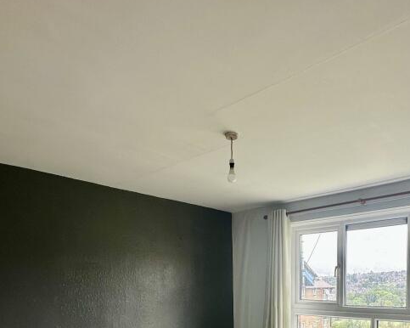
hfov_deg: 60.0
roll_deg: +0.5
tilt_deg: -2.5
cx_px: 244
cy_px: 302
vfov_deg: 44.9
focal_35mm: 29
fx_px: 352
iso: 50
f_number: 2.2
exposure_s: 1/99
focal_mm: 2.22
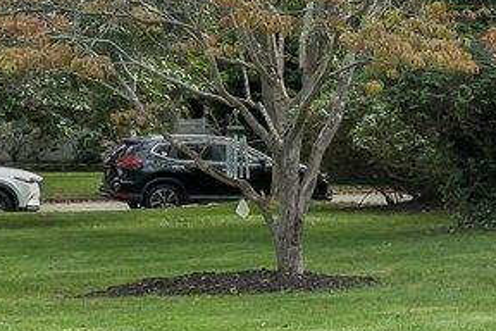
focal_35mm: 121
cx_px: 944
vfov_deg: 11.3
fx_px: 1667
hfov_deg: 14.5
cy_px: 190
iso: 160
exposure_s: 1/80
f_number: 9
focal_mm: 17
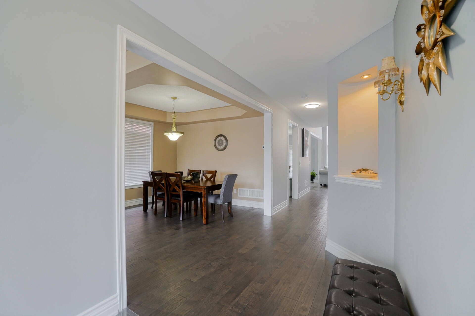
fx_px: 198
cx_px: 238
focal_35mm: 15
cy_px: 158
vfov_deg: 77.3
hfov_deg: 100.4
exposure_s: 1/15
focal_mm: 10
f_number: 5.6
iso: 200
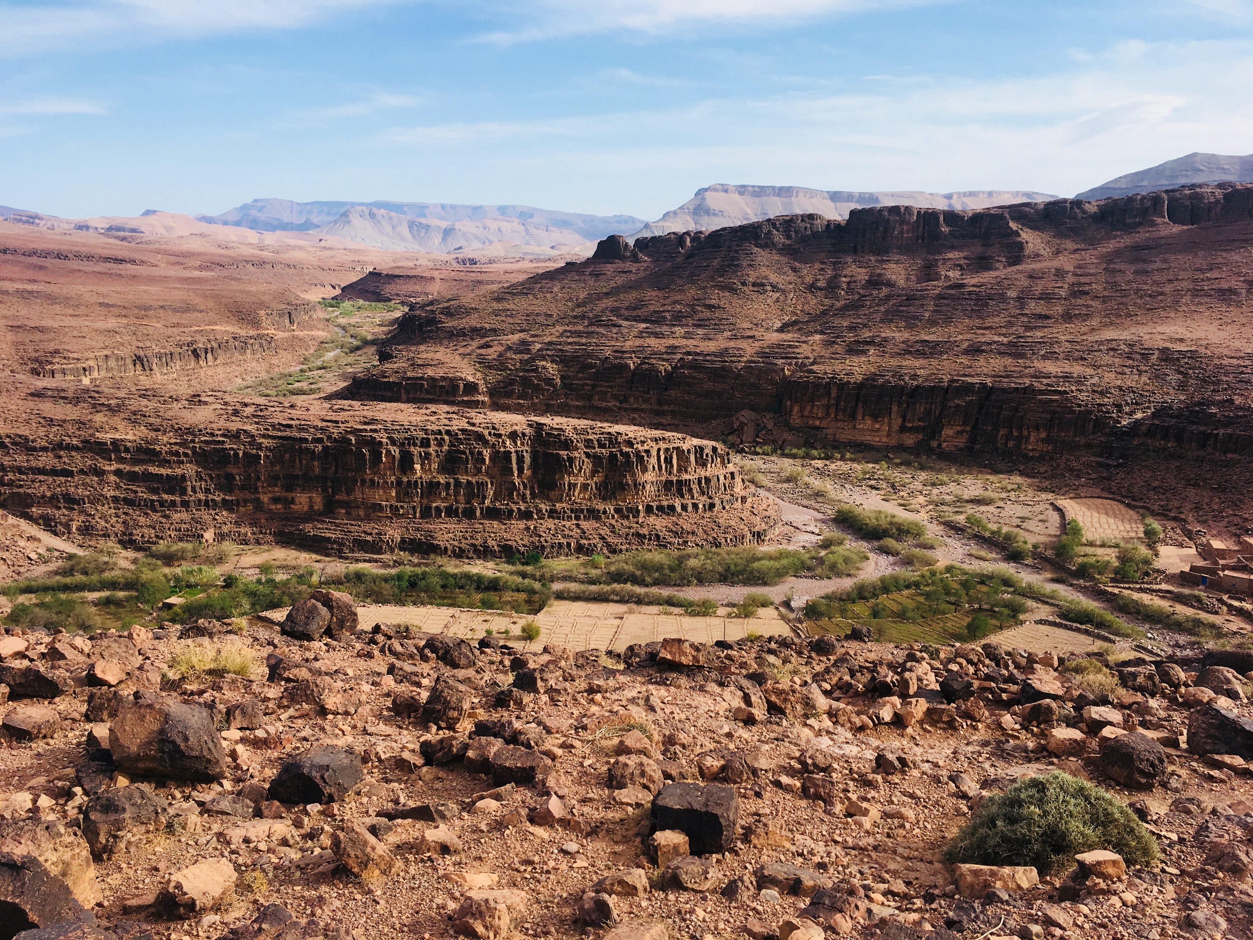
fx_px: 1050
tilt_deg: -14.1
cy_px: 470
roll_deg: -0.1
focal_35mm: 29
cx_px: 626
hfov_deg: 61.7
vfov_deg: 48.2
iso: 25
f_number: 2.2
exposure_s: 1/1221
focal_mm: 4.15
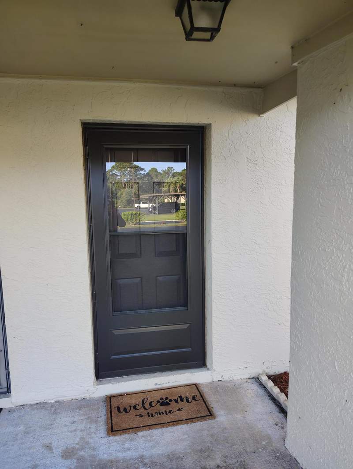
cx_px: 176
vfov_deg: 71.5
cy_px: 234
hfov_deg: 57.0
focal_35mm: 24
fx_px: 325
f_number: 1.8
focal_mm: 5.56
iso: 156
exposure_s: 1/120
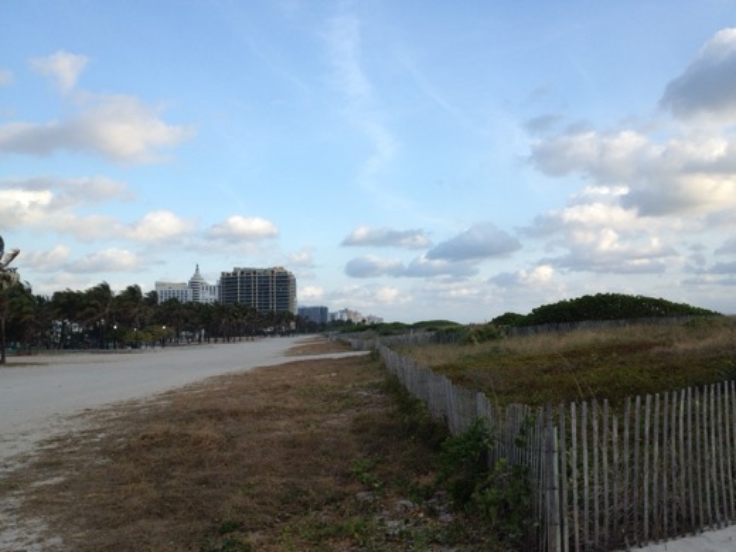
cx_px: 368
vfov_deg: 40.7
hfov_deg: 52.6
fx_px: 744
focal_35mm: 35
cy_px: 276
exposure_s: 1/736
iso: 64
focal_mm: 4.28
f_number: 2.4
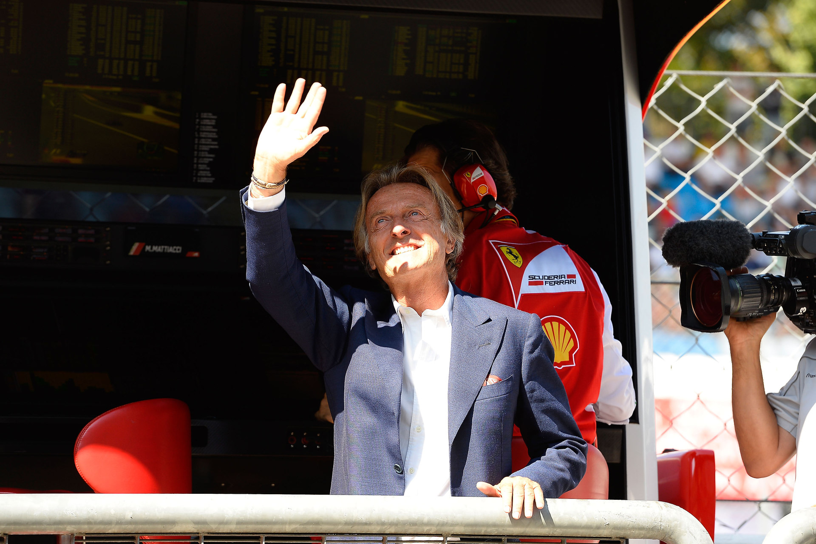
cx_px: 408
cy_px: 272
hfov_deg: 12.1
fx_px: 3853
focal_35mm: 170
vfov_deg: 8.1
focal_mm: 170
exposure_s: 1/640
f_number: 5
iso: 400
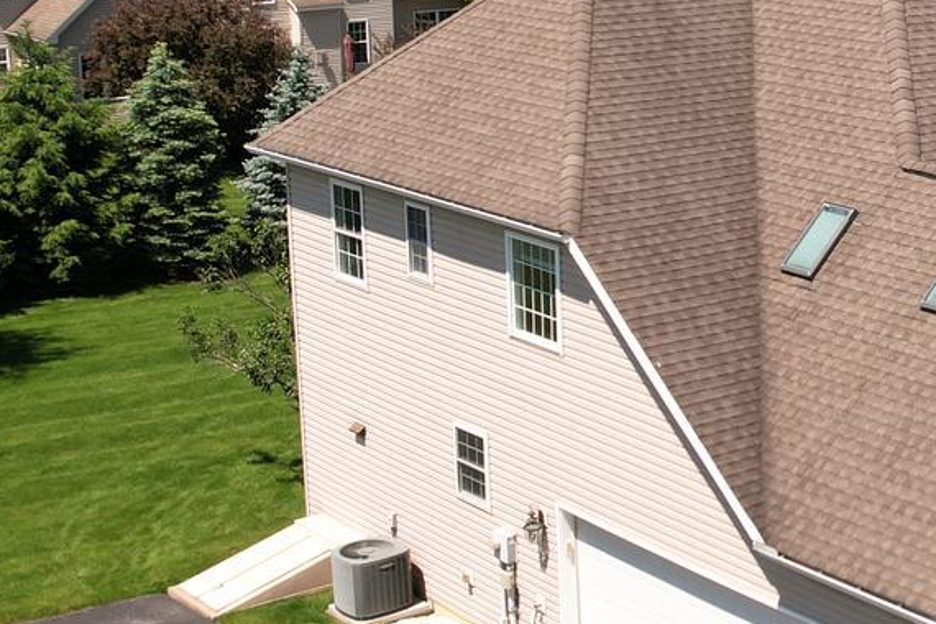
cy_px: 231
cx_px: 925
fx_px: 2054
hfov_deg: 24.6
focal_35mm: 79
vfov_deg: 17.2
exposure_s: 1/1500
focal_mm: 8.38
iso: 100
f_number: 2.8
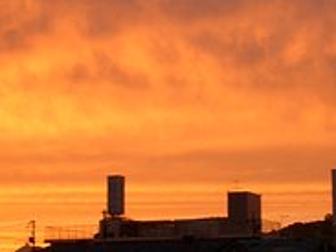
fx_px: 951
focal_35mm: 98
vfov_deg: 15.1
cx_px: 204
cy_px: 140
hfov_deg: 20.0
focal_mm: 5.8
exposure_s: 1/60
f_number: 2.6
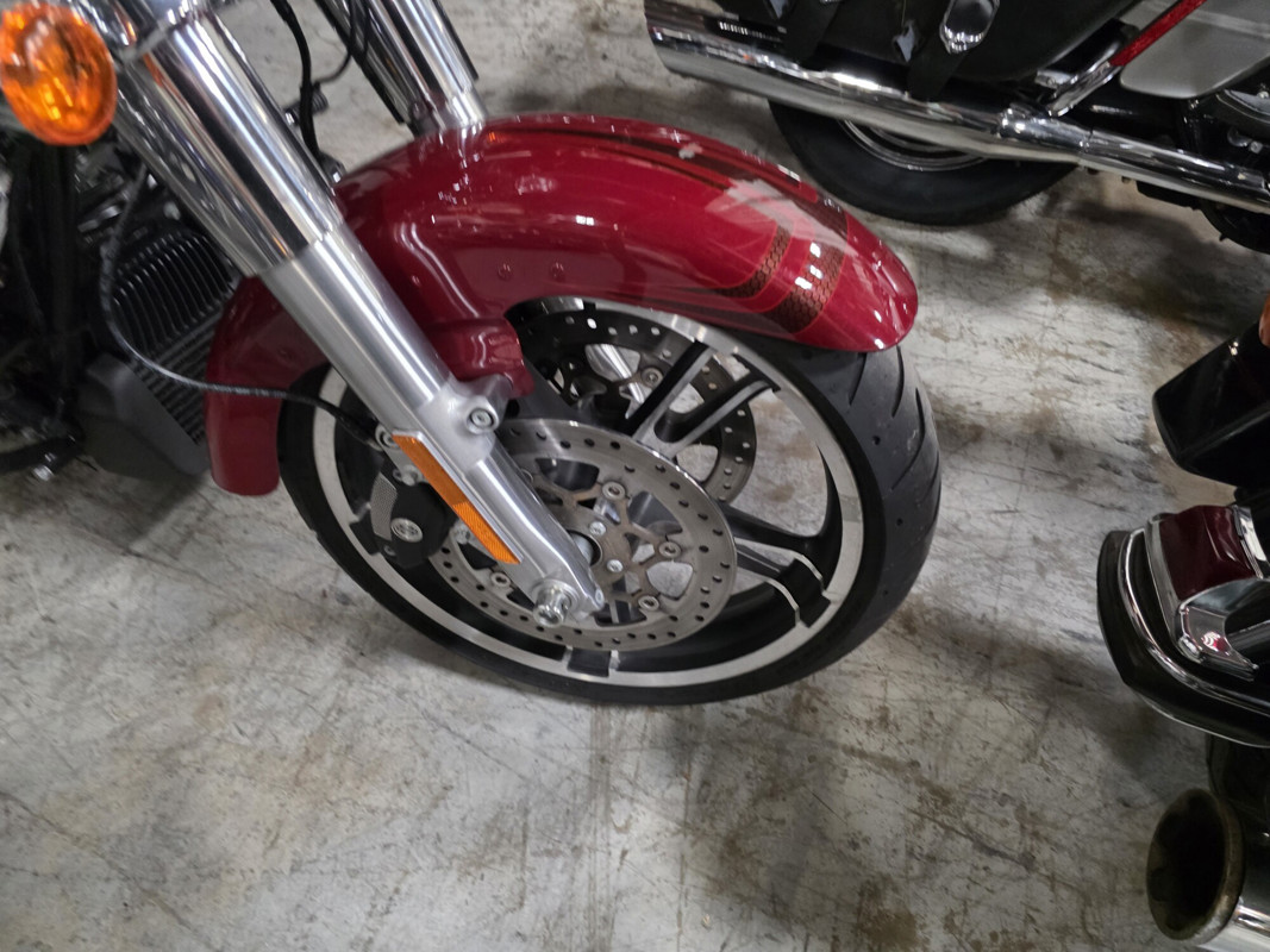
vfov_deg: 58.9
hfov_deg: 73.9
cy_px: 476
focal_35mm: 23
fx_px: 844
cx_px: 635
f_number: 1.7
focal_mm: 6.3
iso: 1600
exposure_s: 1/60
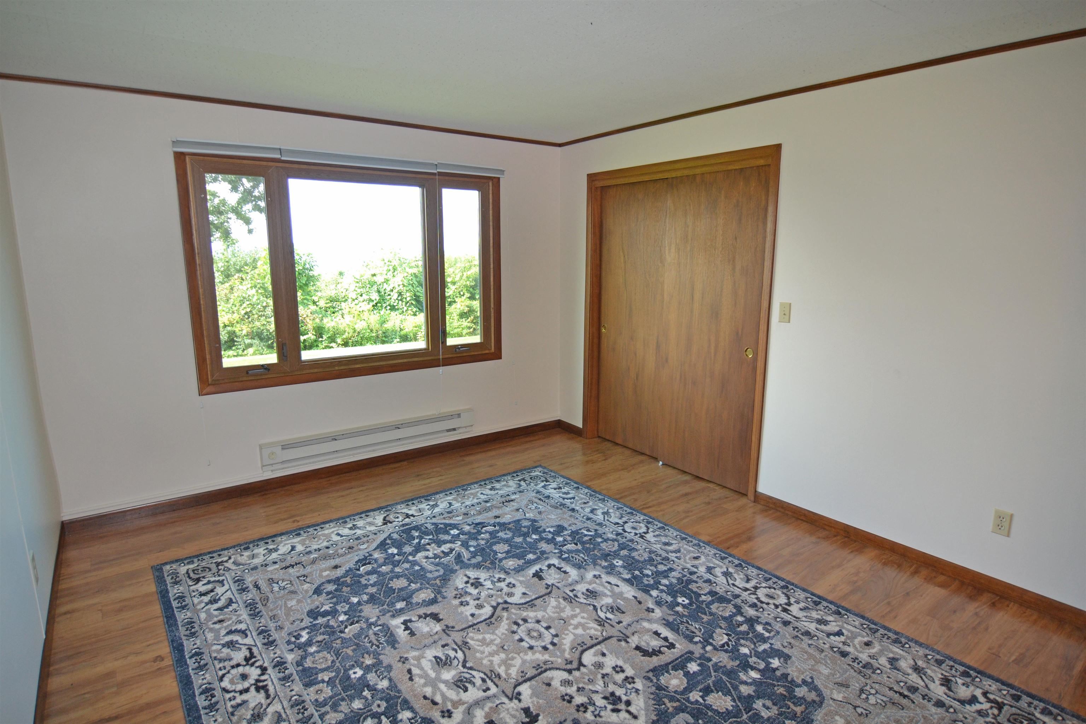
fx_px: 543
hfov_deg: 90.0
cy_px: 362
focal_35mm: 18
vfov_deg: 67.4
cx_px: 543
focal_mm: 12
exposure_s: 1/80
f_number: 4.5
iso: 400
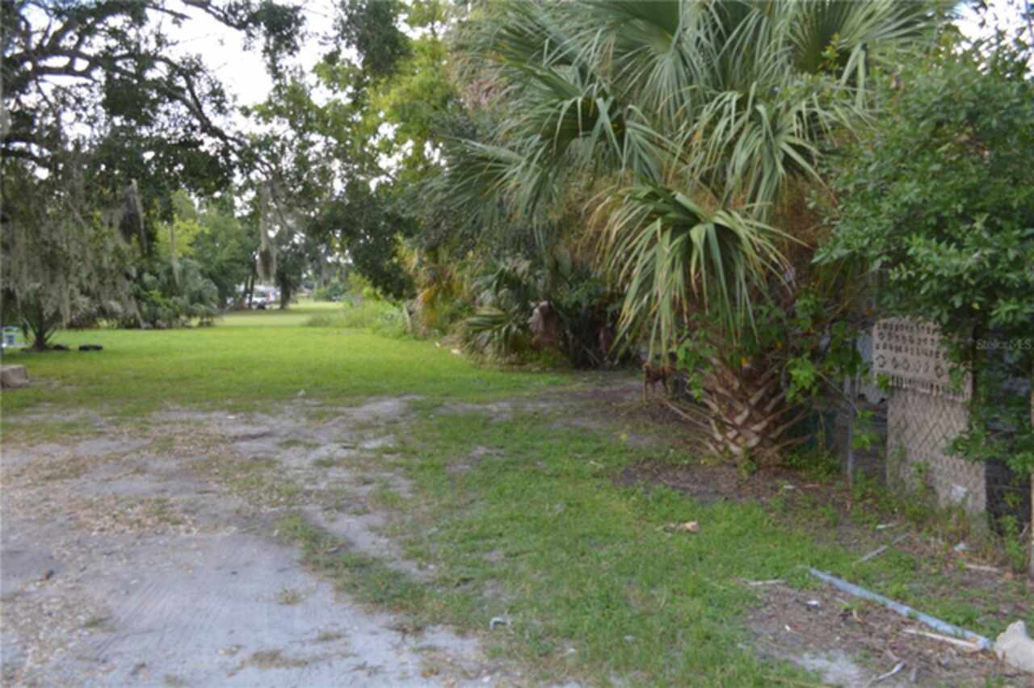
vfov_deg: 43.6
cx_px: 517
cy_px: 344
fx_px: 861
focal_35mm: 30
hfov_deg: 62.0
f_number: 5.6
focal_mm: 20
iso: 250
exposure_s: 1/125
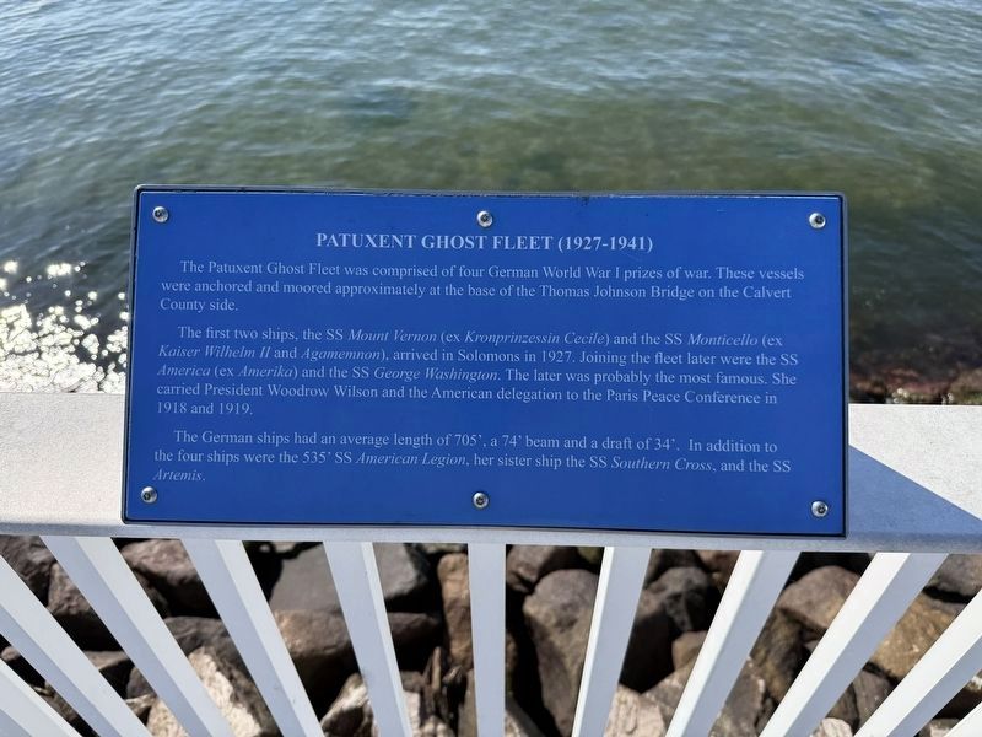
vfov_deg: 56.8
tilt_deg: -41.3
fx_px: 681
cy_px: 368
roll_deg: +0.0
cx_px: 491
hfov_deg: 71.6
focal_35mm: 24
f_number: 1.78
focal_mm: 6.76
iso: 100
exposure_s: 1/3584
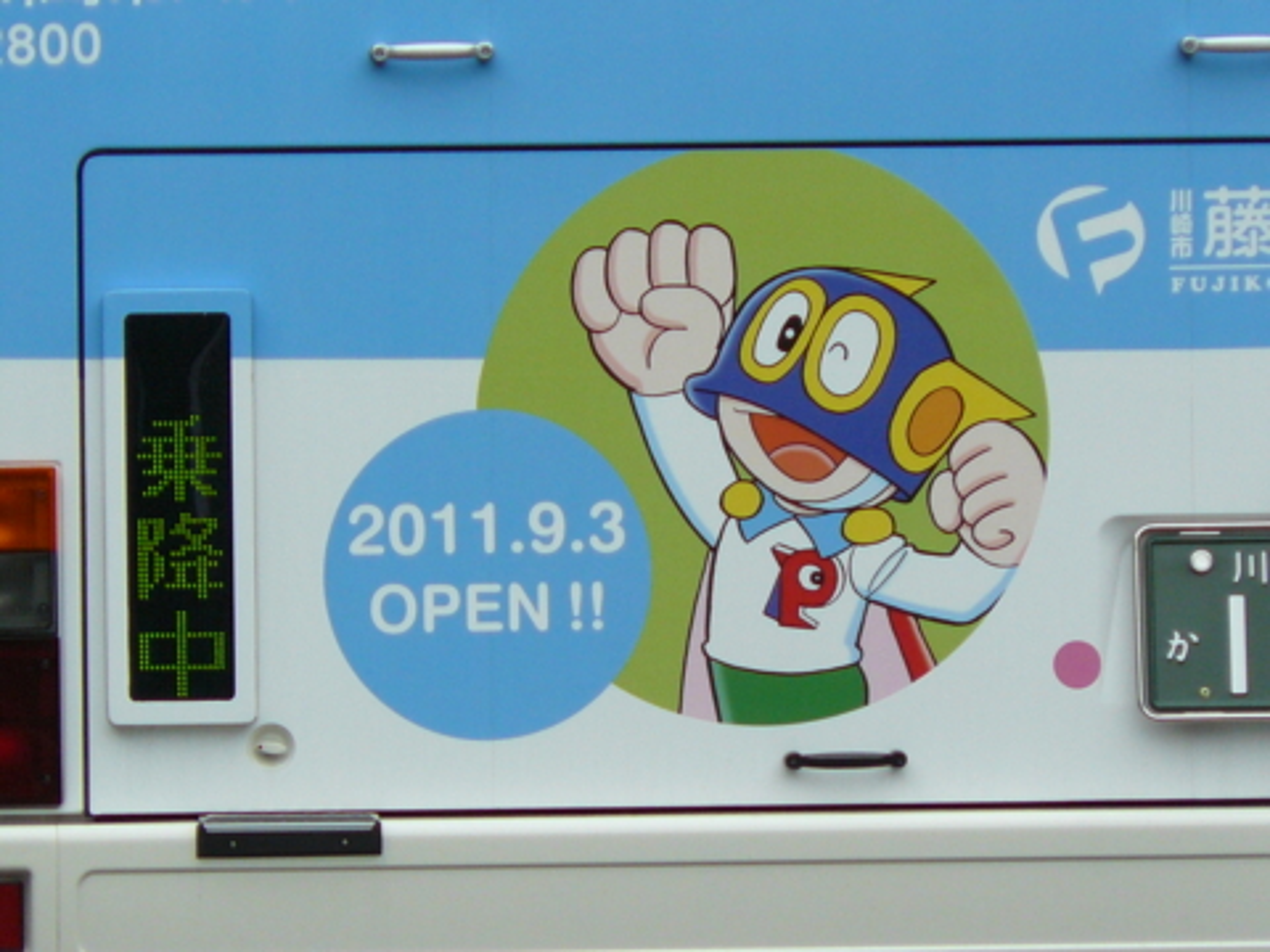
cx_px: 635
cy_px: 476
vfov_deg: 3.3
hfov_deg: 4.5
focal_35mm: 444
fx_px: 16290
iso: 200
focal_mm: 49.3
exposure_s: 1/500
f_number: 3.3
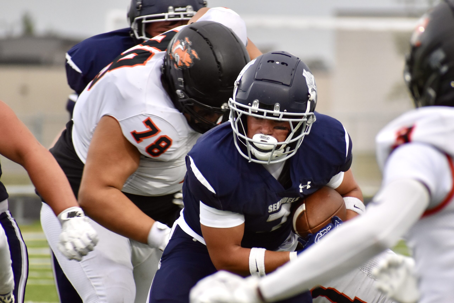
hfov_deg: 5.1
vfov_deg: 3.4
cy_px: 152
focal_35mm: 405
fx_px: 5107
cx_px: 227
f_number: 6.3
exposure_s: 1/500
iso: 900
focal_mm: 270
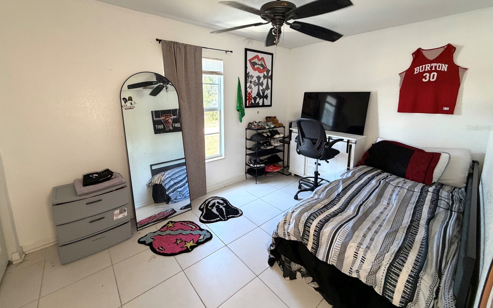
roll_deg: -0.5
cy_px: 128
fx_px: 202
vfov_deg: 74.2
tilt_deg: -9.5
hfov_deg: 101.5
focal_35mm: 15
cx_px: 247
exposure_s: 1/120
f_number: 2.2
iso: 250
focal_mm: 2.22
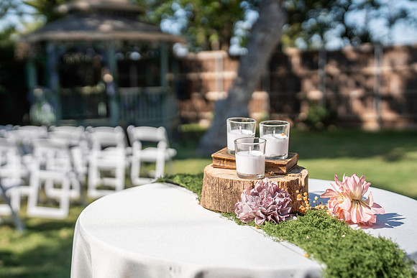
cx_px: 208
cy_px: 139
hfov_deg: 44.5
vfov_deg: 30.5
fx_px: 510
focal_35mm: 44
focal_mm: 44
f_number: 3.2
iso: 400
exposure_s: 1/6400
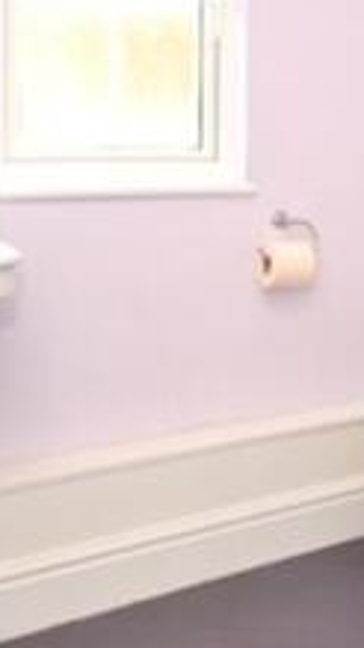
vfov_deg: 42.7
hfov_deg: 24.2
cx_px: 365
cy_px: 185
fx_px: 807
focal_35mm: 47
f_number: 4
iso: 200
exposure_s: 1/60
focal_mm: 10
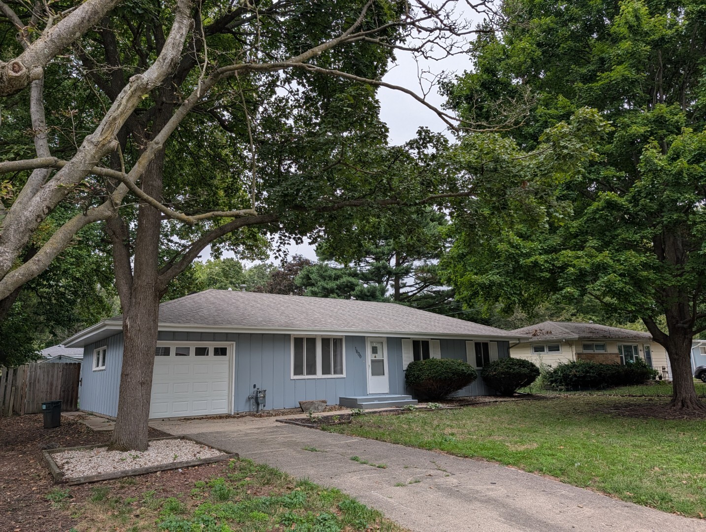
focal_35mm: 24
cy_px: 266
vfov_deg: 56.9
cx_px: 353
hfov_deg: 71.5
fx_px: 490
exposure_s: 1/140
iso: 28
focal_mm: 6.9
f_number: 1.68
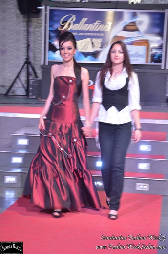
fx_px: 792
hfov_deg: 12.1
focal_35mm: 112
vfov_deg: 18.2
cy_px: 127
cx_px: 84
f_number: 5.3
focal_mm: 75
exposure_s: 1/20
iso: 640
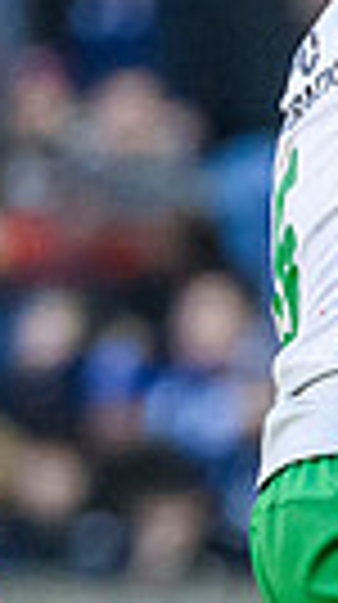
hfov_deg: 0.3
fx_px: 56634
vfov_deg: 0.6
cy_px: 935
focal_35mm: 3541
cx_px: 1449
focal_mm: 400
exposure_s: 1/1250
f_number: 4
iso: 8000
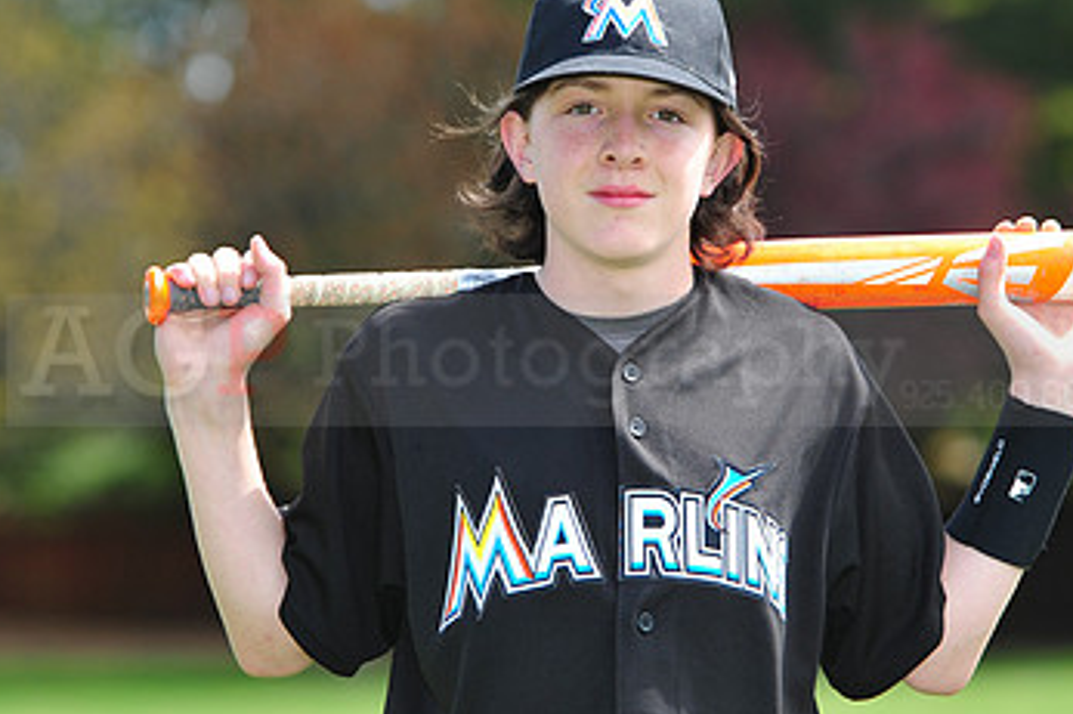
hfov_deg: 8.0
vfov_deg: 5.3
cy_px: 334
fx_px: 7716
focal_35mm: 259
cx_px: 526
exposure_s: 1/640
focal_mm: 155
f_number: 4.5
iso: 250
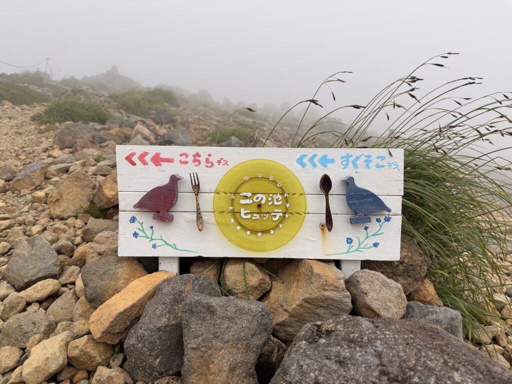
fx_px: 355
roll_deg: +1.3
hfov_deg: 71.6
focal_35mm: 24
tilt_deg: -18.9
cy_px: 192
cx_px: 256
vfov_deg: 56.8
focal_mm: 6.76
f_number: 1.78
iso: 80
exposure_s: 1/4167
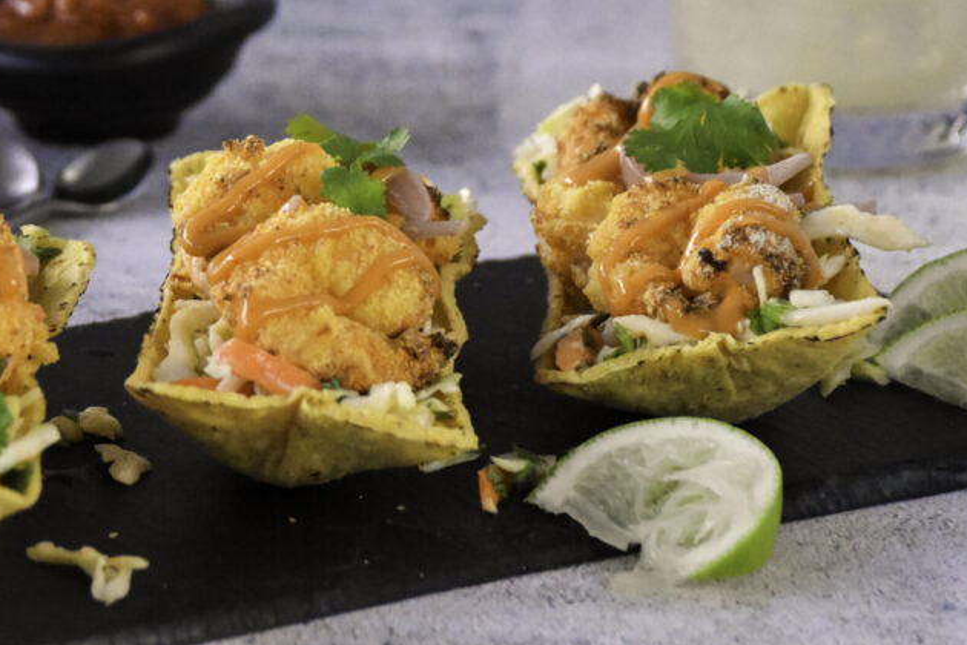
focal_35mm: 195
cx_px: 221
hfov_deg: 10.5
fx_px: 5238
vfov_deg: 7.0
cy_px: 154
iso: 5000
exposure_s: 1/250
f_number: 5.6
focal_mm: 80
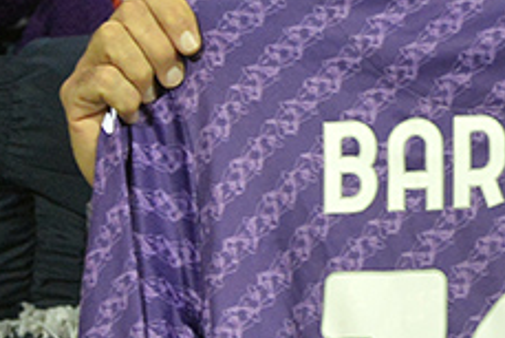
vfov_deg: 1.9
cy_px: -53
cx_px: 587
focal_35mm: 706
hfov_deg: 2.9
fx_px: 9909
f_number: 6.3
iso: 3200
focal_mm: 135
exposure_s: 1/250
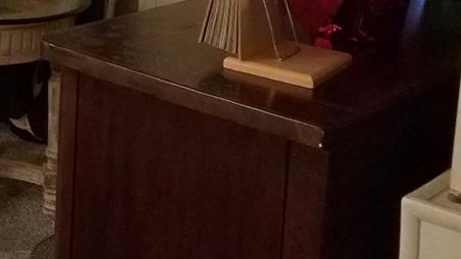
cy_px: -227
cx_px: -173
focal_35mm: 94
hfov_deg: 20.3
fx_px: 1149
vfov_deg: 11.8
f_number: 1.7
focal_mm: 4.2
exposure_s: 1/10
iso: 250
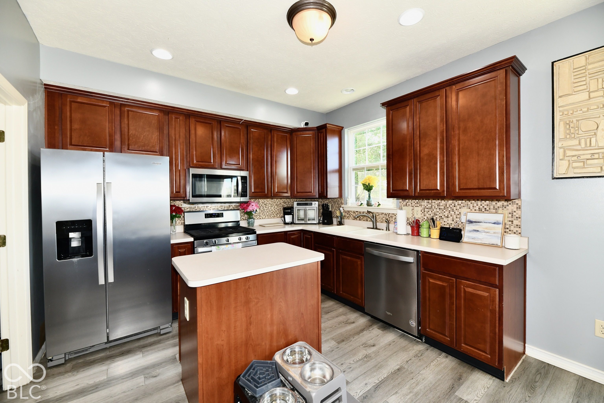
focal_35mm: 14
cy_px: 202
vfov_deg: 81.2
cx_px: 302
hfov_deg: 104.3
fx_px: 235
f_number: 6.3
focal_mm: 14
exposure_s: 1/60
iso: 640
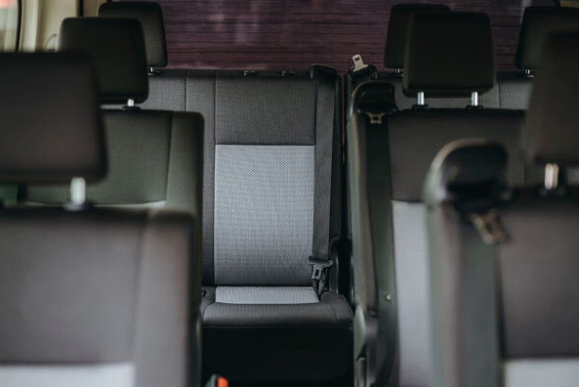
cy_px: 192
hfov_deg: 36.8
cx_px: 277
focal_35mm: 54
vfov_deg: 25.1
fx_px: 869
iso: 200
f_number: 2.2
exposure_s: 1/100
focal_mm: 50
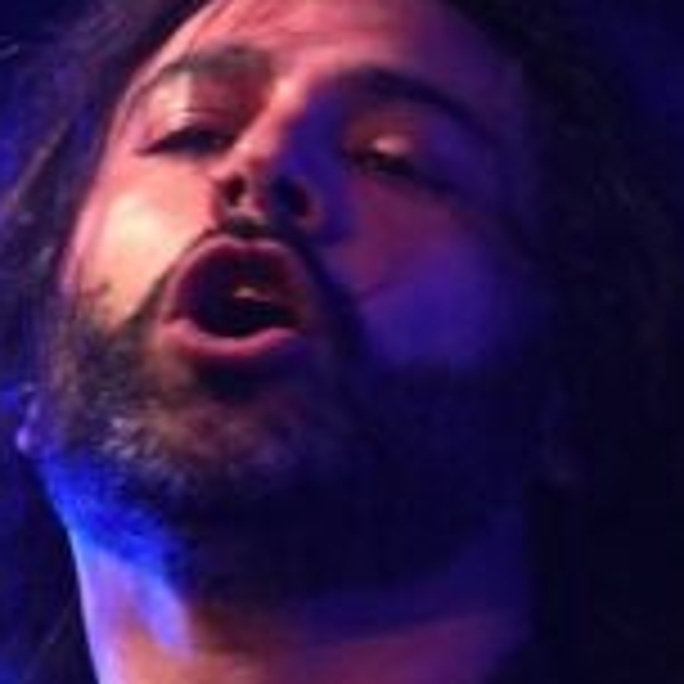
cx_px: 882
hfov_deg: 6.0
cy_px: 716
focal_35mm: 289
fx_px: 6464
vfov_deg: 6.0
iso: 2000
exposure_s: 1/160
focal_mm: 45
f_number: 4.5
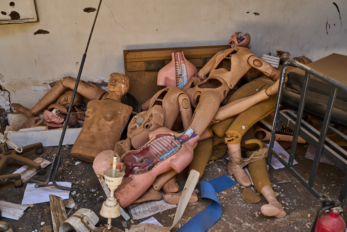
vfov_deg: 37.9
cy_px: 116
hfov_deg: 54.4
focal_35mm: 35
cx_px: 174
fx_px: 337
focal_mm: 35
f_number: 4.5
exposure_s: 1/320
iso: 400
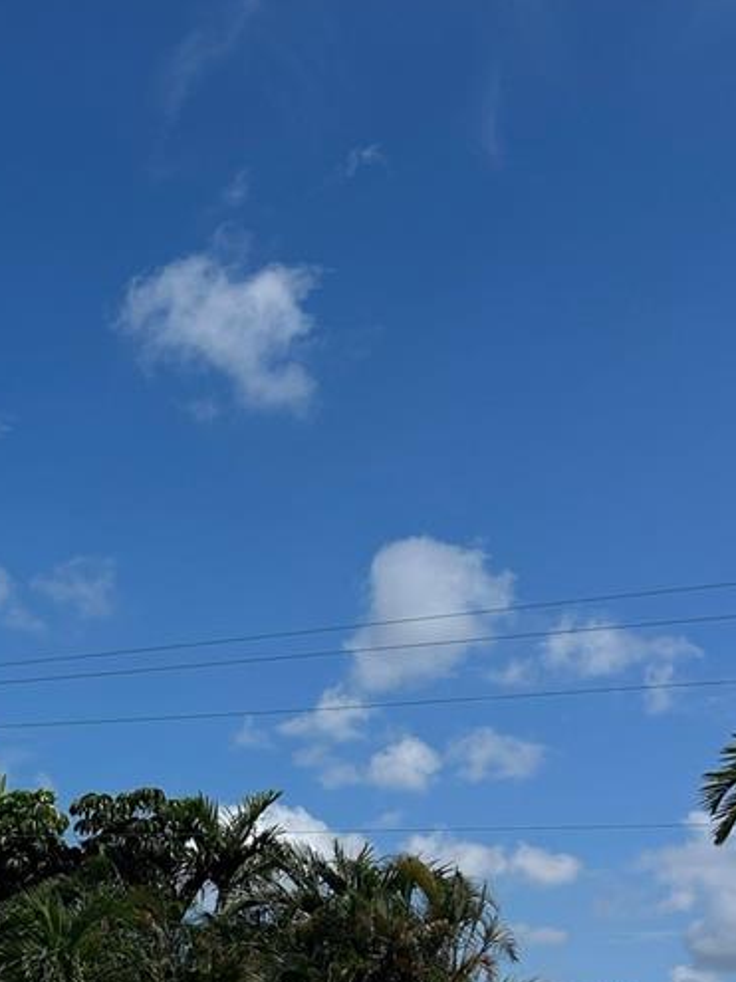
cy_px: 948
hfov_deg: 22.0
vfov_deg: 29.0
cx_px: -85
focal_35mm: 63
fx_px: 1787
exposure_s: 1/6993
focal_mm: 5.7
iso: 50
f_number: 1.5
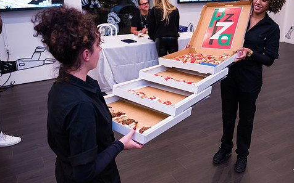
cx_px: 173
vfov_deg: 35.0
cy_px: 65
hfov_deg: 53.7
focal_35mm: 36
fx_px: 288
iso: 1600
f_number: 3.2
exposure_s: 1/200
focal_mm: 29
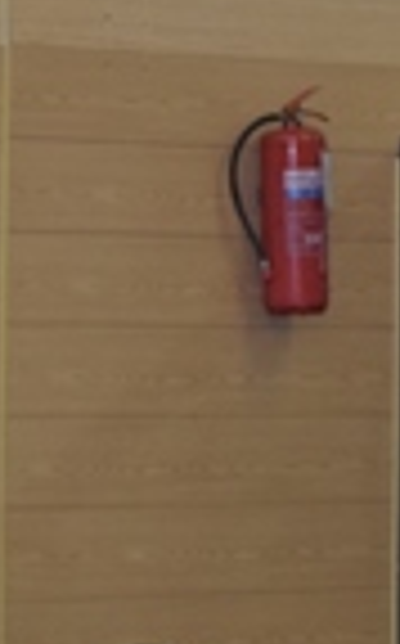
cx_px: 593
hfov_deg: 3.7
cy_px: 394
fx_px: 6246
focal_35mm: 357
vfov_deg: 5.9
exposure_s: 1/60
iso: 1100
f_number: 5.6
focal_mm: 52
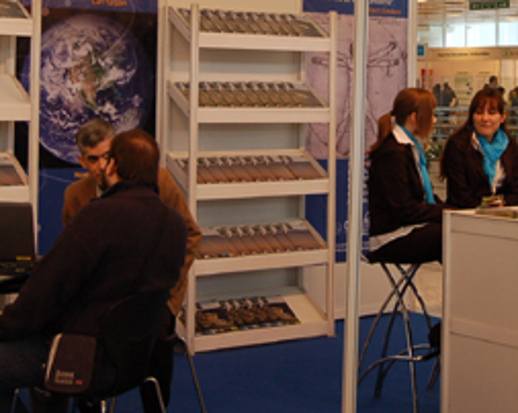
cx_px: 299
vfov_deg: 18.7
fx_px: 1226
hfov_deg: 23.8
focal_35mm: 80
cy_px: 10
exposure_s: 1/30
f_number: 7.1
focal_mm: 24
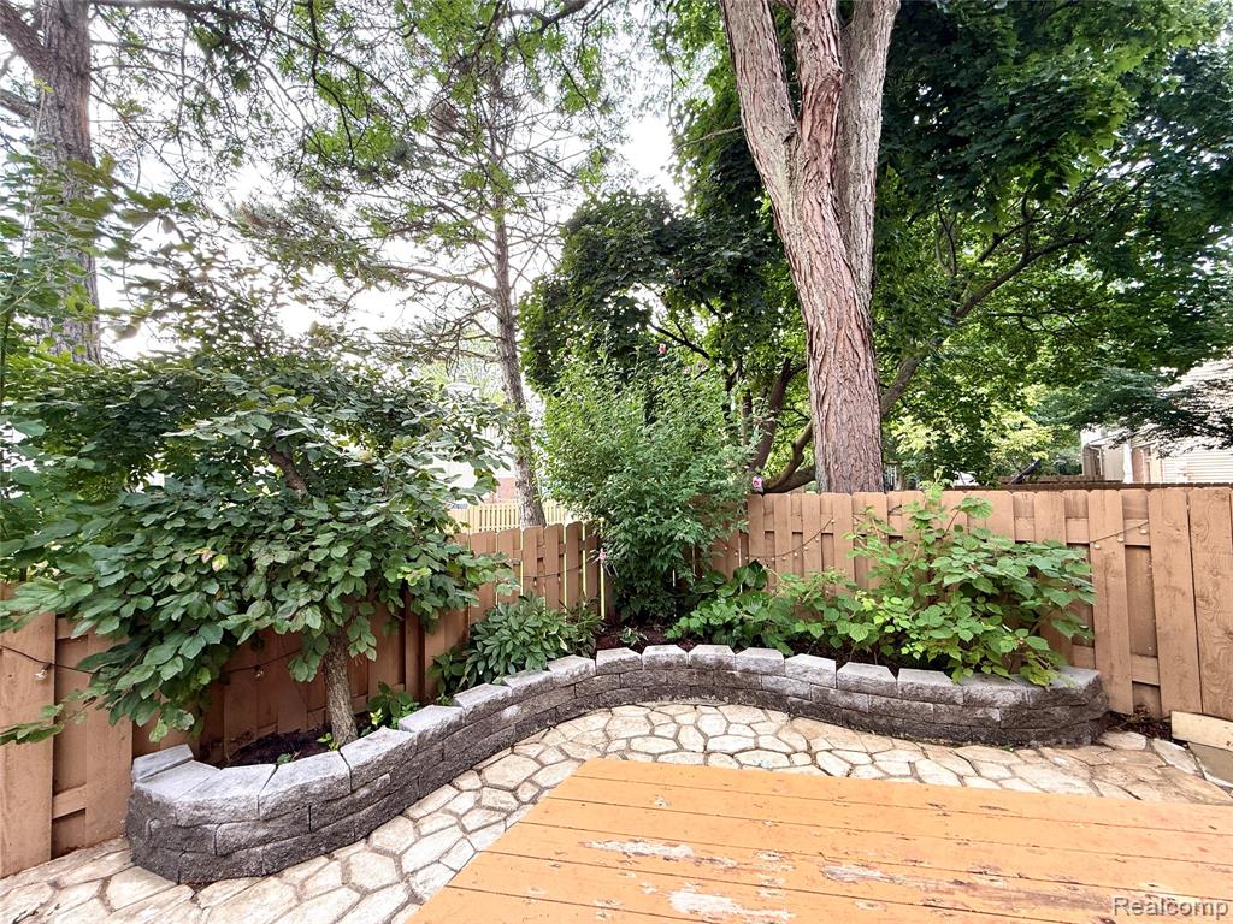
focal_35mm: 14
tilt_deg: +2.6
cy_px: 462
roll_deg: +0.3
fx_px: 499
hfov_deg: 102.1
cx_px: 616
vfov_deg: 85.7
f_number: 2.2
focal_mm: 2.22
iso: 80
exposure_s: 1/99
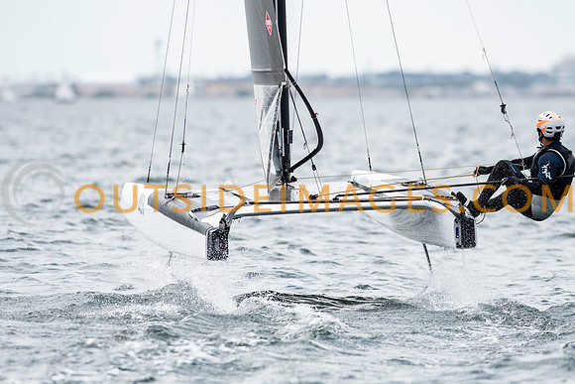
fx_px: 7404
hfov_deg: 4.4
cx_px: 288
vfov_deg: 3.0
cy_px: 192
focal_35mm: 463
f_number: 5
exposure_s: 1/5000
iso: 400
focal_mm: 300
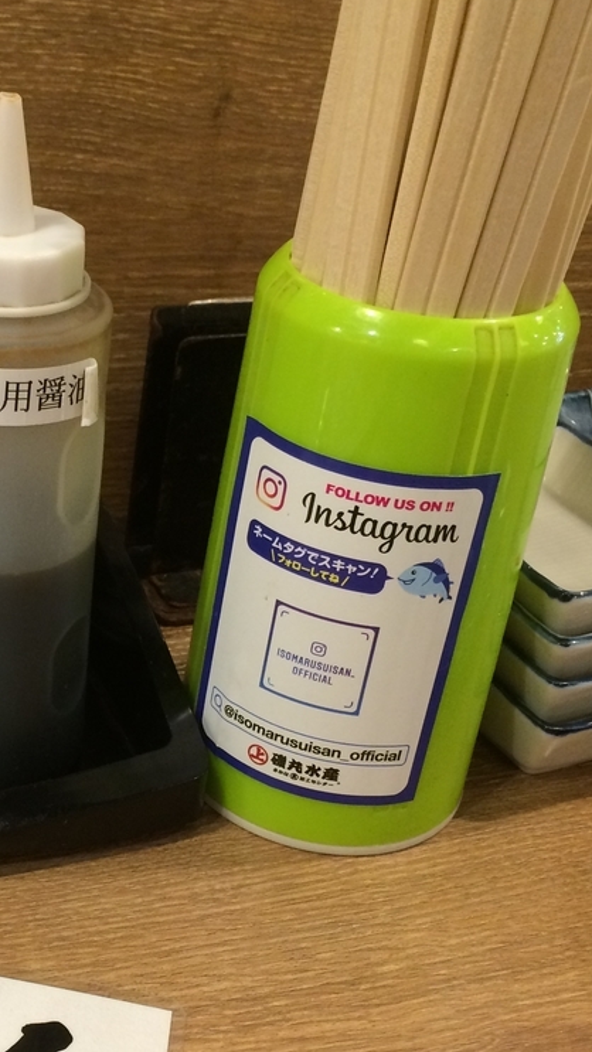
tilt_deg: -32.1
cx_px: 31
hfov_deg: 22.8
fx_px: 1423
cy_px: 610
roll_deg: -1.8
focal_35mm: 51
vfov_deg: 40.5
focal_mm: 4.15
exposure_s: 1/30
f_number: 2.2
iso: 125
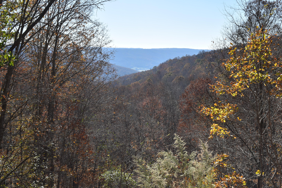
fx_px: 317
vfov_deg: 33.0
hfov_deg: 47.9
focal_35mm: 40
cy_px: 94
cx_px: 141
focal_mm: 27
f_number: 11
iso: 100
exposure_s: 1/200
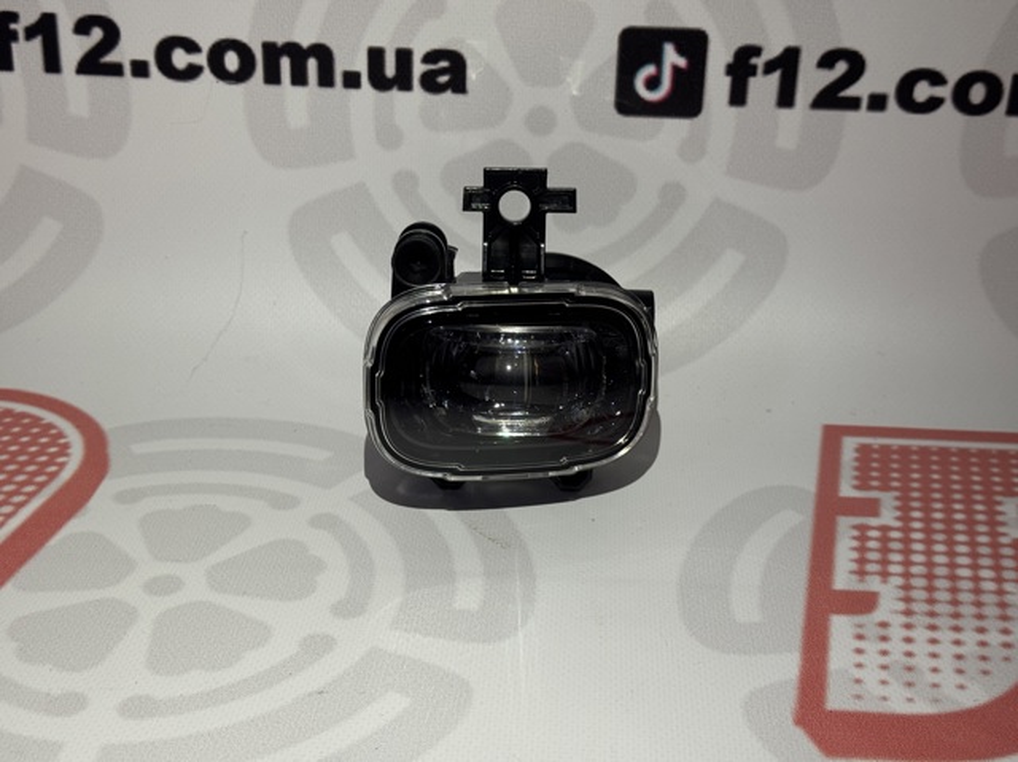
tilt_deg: -27.6
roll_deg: -1.8
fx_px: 1411
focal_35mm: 48
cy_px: 381
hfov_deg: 39.7
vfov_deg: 30.2
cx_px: 509
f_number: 1.78
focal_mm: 6.76
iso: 160
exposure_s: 1/60
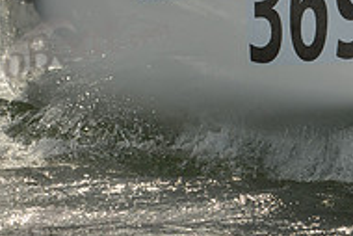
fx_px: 3356
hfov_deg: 6.0
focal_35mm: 342
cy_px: -66
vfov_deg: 4.0
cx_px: 268
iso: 400
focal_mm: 112
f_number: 11
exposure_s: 1/2000
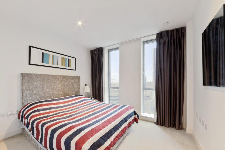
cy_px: 75
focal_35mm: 14
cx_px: 112
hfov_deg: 104.2
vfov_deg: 81.3
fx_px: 88
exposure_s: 1.6
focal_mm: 14
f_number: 16
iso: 400
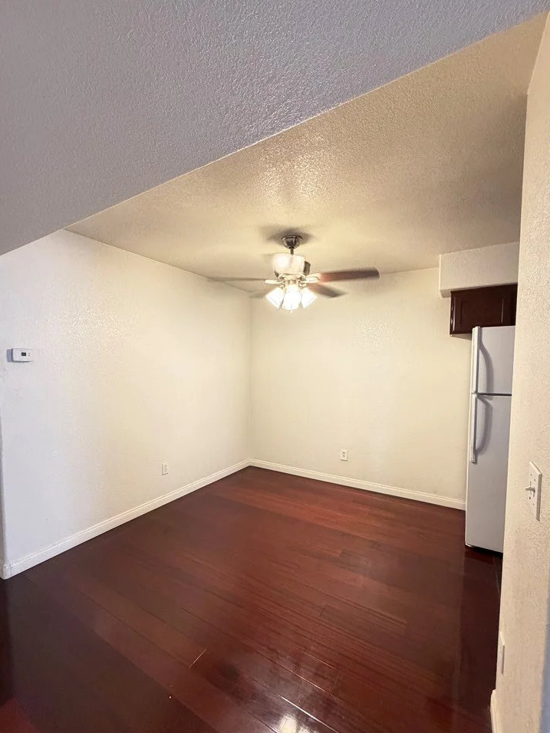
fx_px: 318
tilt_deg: -3.6
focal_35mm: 15
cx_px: 272
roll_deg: -0.7
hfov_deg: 81.7
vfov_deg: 98.1
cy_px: 386
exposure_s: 1/60
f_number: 2.2
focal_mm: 2.22
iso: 500
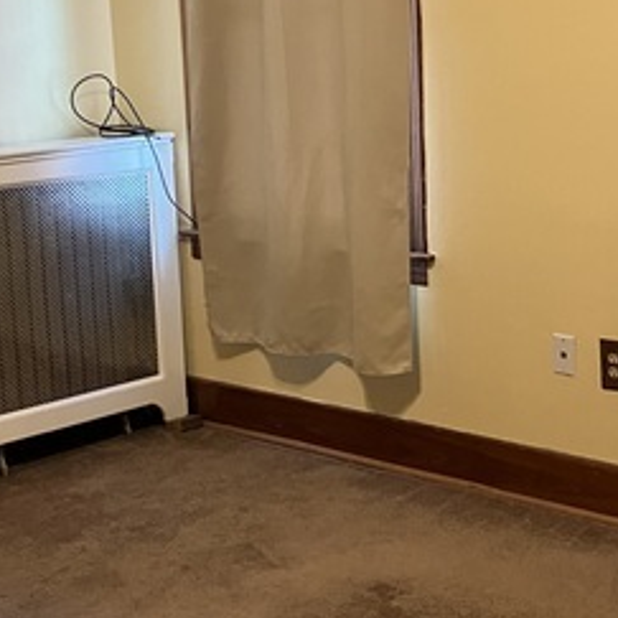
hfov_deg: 25.3
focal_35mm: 68
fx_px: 1373
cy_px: 205
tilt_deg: -6.3
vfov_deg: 25.2
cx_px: 351
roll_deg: +2.8
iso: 200
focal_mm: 3.99
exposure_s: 1/60
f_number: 1.8
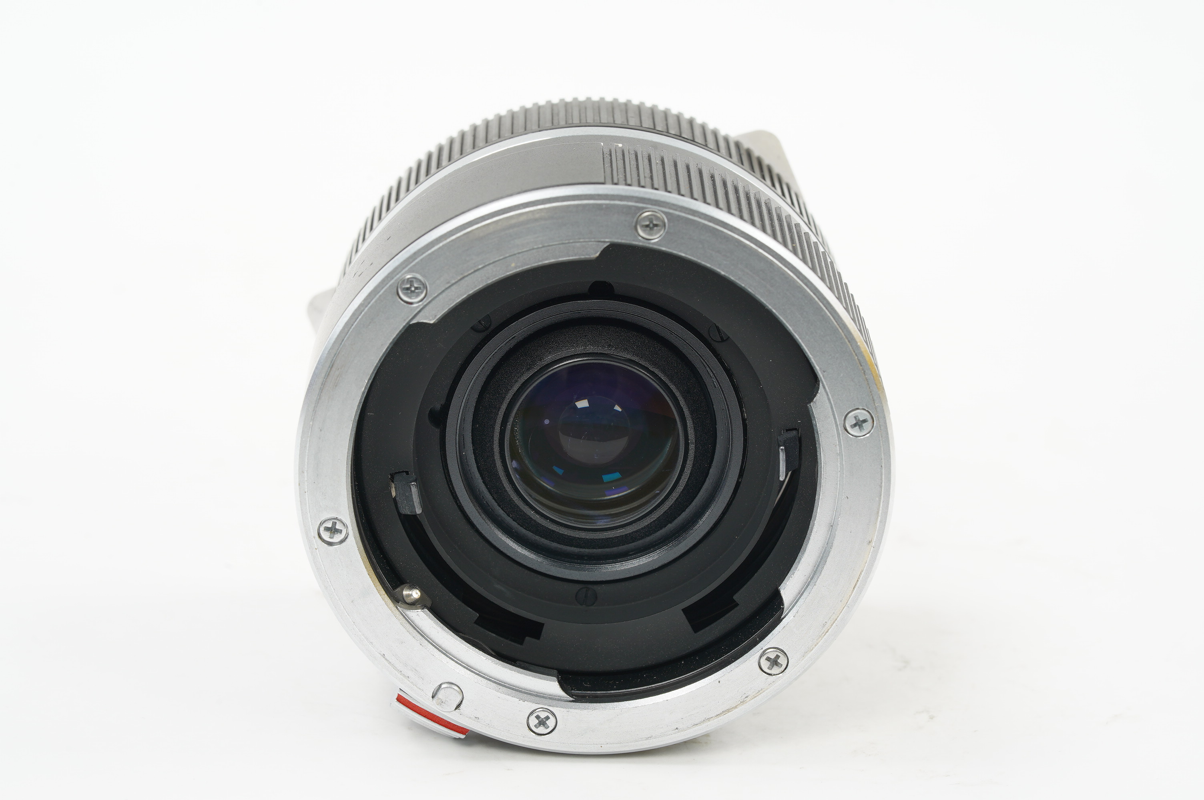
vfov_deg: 15.2
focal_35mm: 90
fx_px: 3007
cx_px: 602
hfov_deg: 22.6
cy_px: 400
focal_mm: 90
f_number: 13
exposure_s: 1/1.25
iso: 200
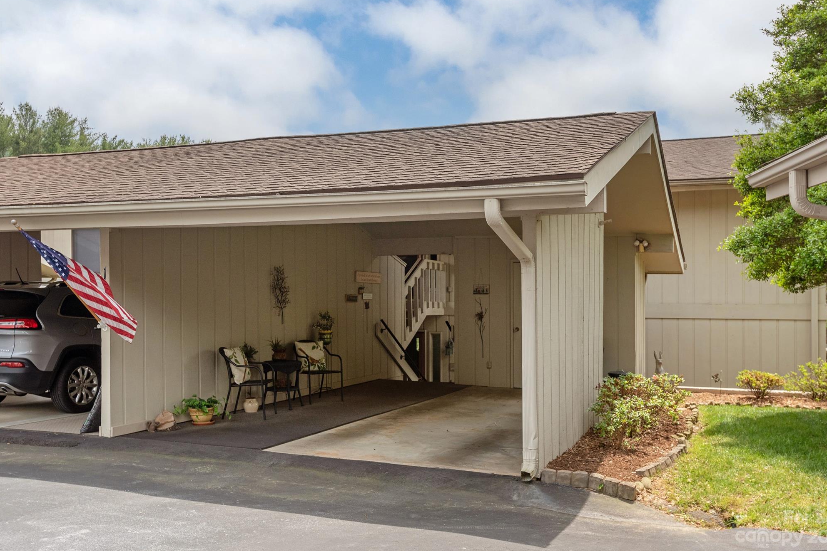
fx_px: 758
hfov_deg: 57.2
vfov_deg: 40.0
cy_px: 272
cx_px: 426
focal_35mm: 33
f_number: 7.1
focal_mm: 32
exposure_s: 1/1000
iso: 320
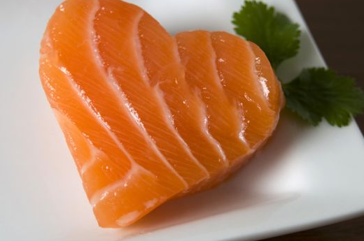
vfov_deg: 5.9
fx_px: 2358
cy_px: 108
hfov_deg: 8.8
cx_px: 187
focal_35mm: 234
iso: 250
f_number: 8
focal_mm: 135
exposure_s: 1/60
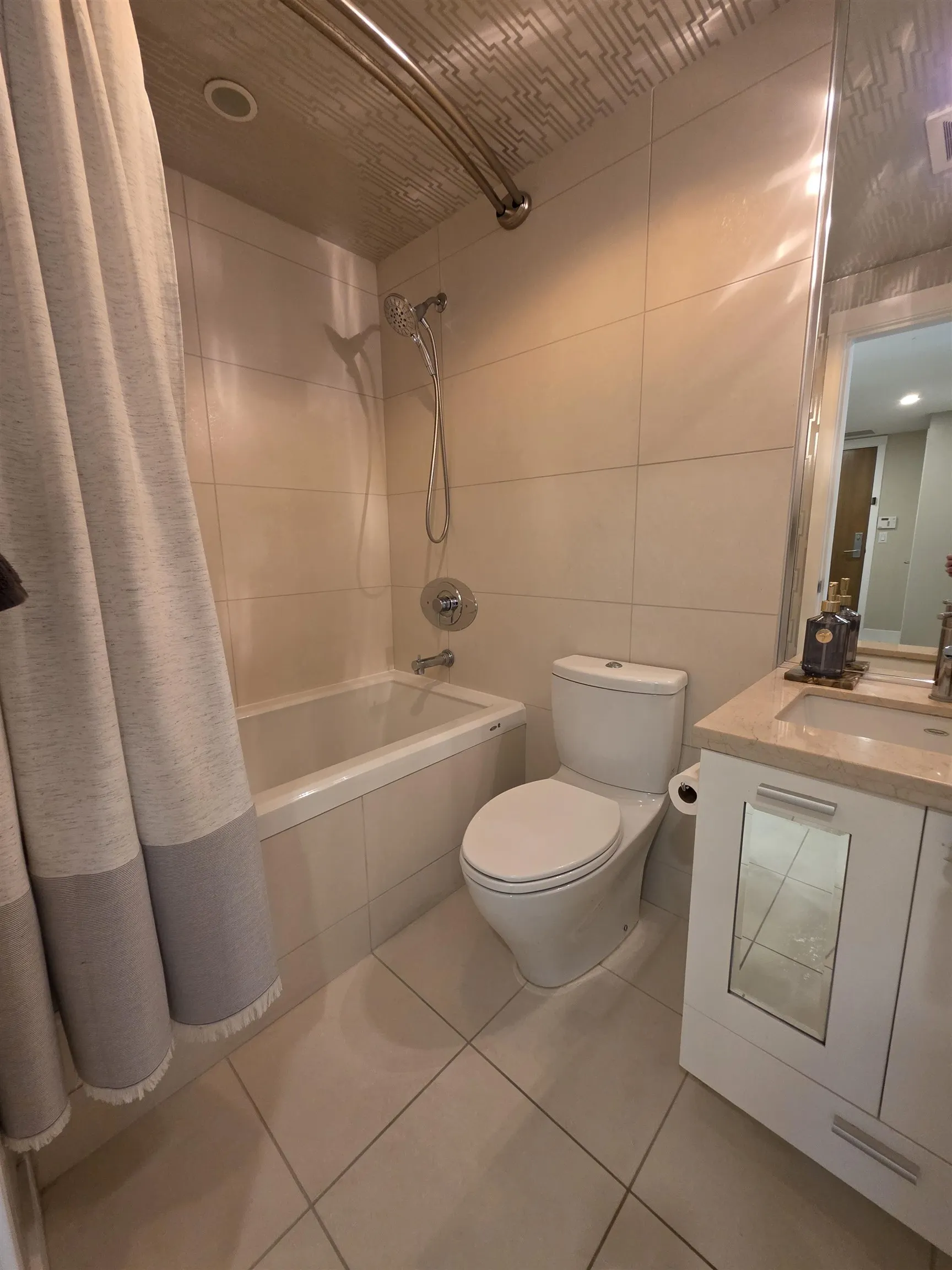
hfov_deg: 89.9
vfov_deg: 106.2
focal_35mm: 13
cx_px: 476
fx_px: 477
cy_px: 635
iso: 400
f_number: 1.9
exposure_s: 1/60
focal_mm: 2.2
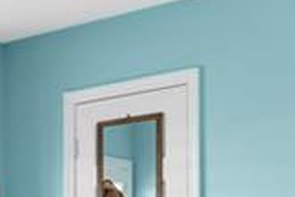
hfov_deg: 19.2
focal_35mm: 101
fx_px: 828
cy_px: 265
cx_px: -47
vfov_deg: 13.0
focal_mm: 16
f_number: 10
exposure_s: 1/3
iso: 320
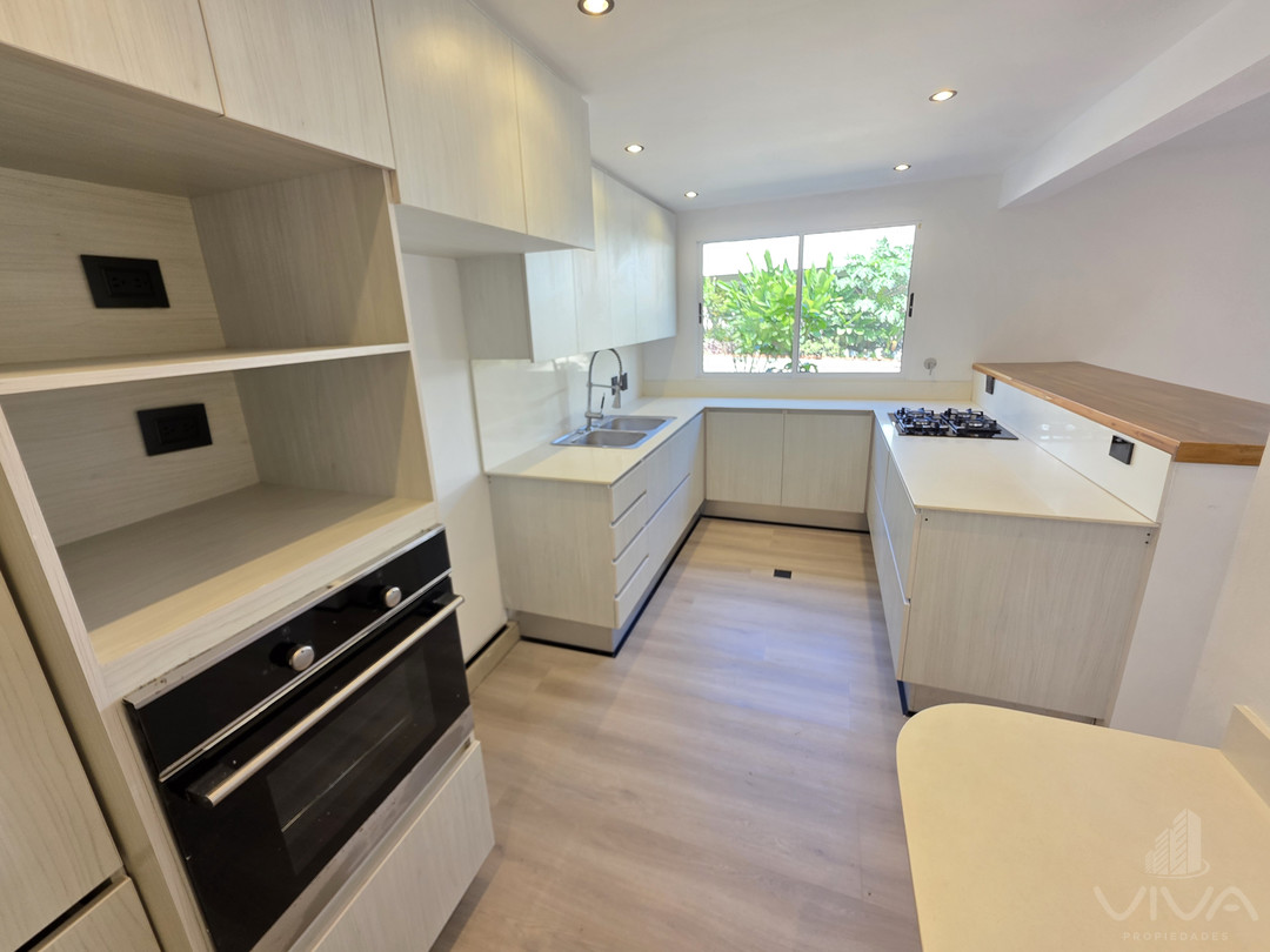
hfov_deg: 106.2
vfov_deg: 89.9
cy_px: 476
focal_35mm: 13
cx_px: 635
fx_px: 477
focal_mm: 2.2
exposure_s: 1/120
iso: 100
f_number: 1.9
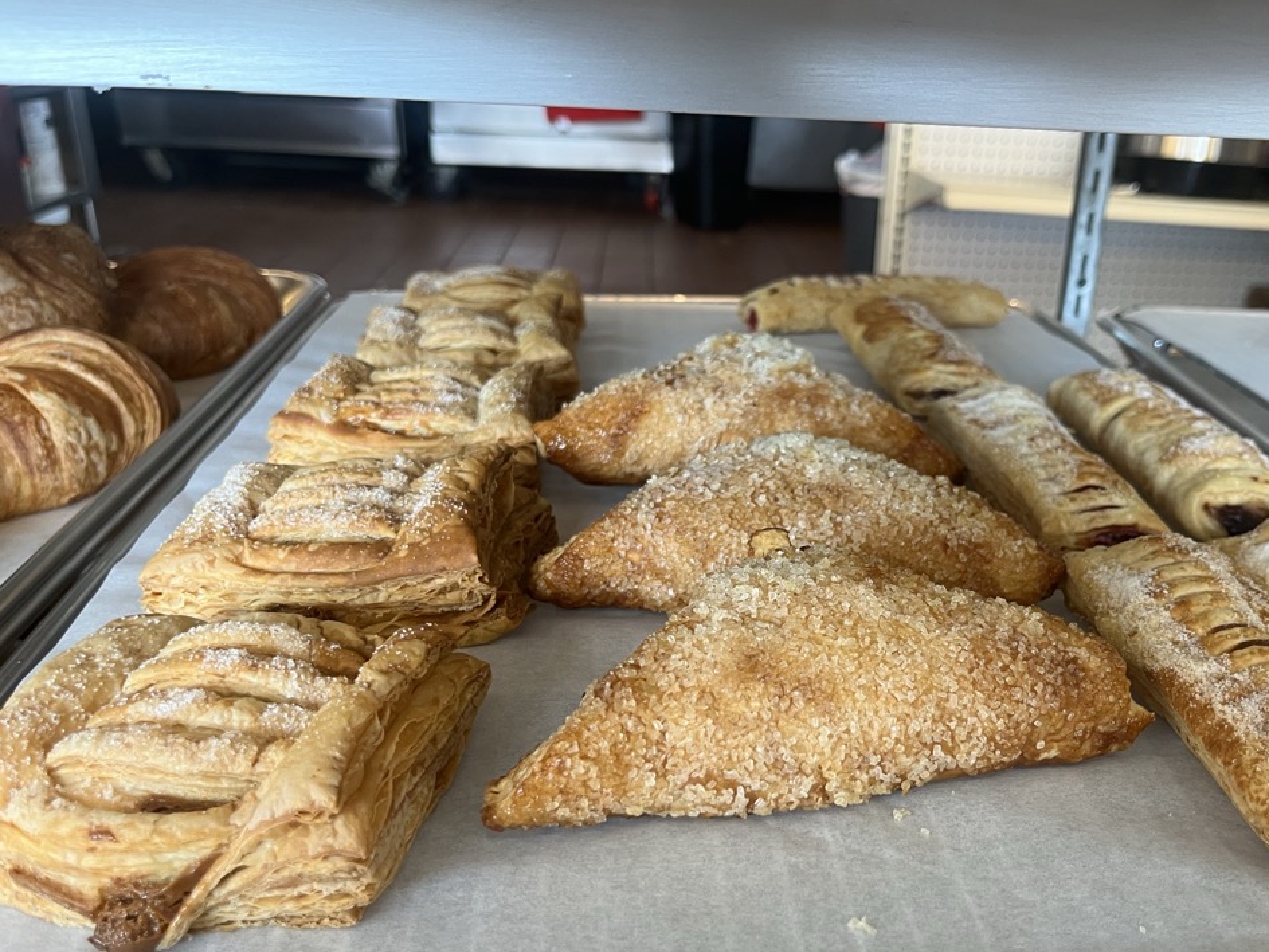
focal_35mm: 33
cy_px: 546
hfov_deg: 54.7
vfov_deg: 42.8
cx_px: 794
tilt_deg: -24.7
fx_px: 1210
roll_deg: -2.3
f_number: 1.6
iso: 80
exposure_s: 1/60
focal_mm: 5.1
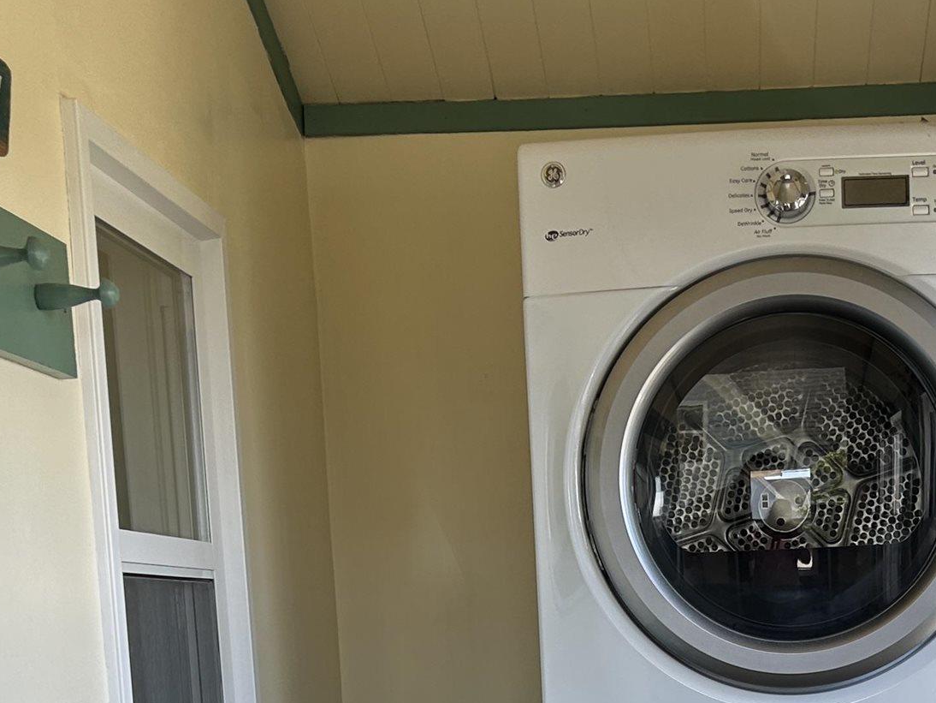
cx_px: 671
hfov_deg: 26.4
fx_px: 1974
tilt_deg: -8.5
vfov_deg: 18.8
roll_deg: +1.9
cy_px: 900
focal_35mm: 73
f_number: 1.5
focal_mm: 5.7
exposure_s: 1/239
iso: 40
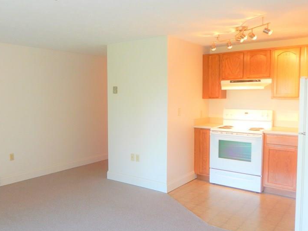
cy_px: 117
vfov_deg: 42.9
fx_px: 294
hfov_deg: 54.5
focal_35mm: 33
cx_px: 108
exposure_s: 1/30
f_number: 3
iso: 200
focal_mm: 4
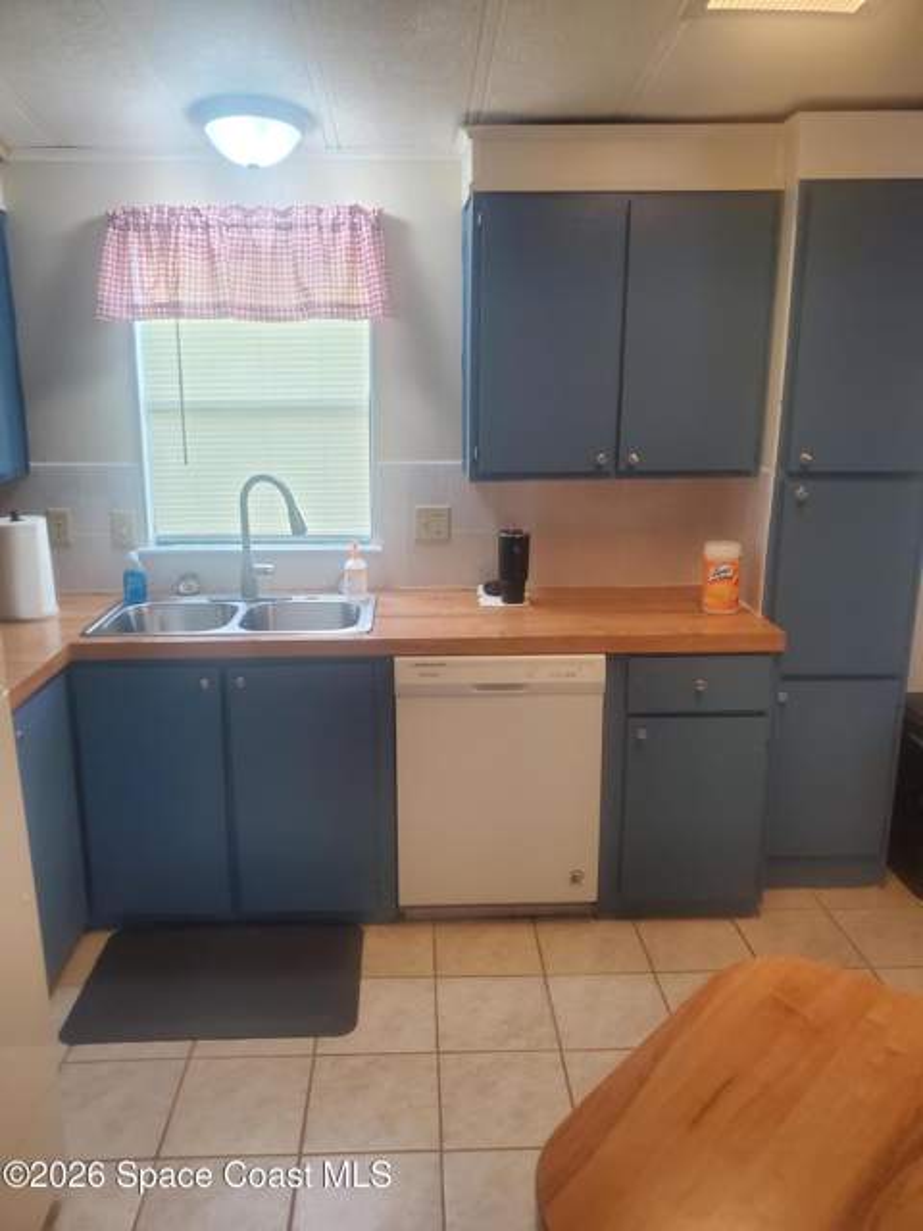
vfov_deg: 67.3
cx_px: 462
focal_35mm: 26
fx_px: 924
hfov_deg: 53.1
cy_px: 616
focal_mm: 4.3
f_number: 1.5
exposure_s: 1/120
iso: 200
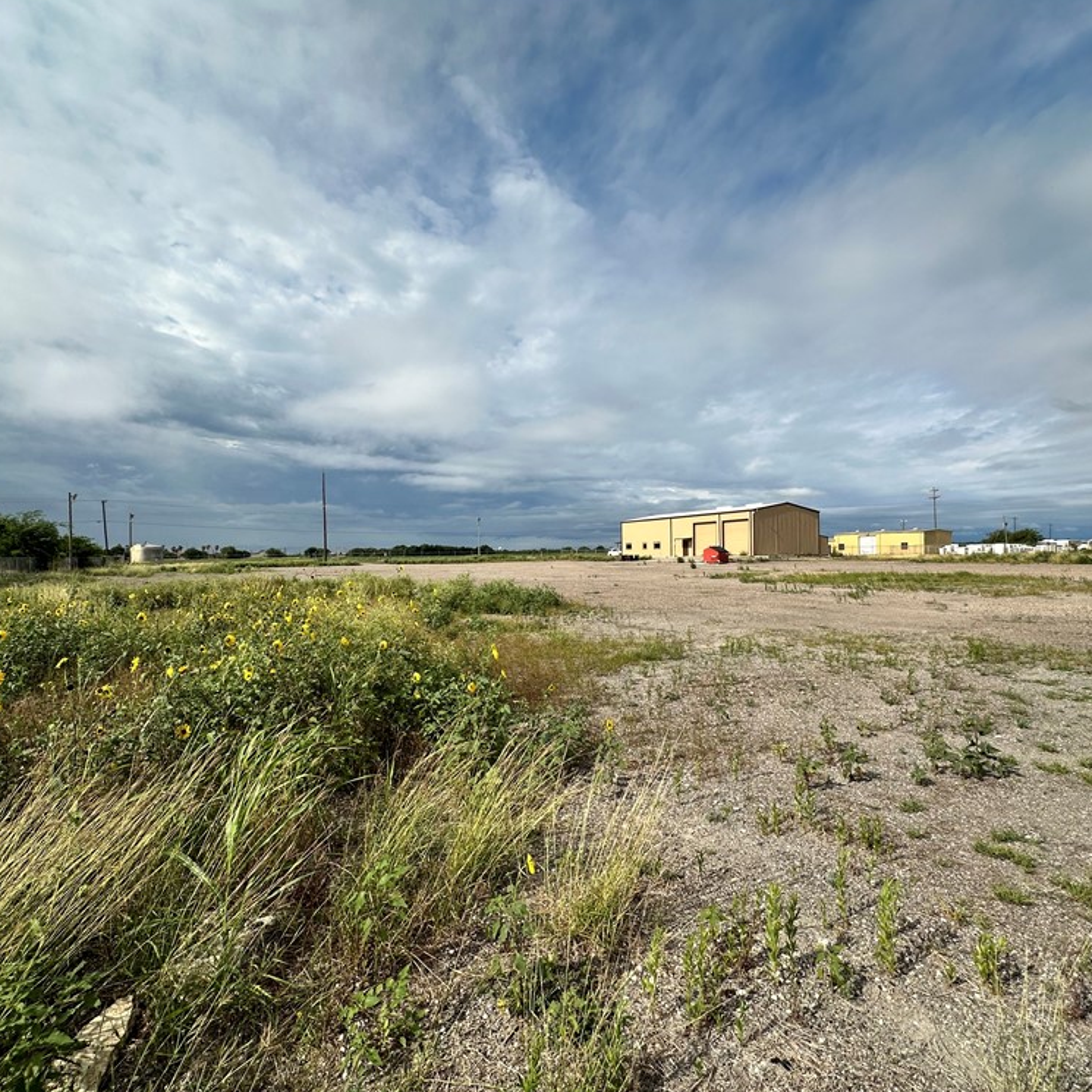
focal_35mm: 17
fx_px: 607
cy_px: 550
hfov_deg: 83.9
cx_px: 569
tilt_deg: -3.3
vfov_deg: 84.0
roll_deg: +1.8
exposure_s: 1/2882
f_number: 2.2
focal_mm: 2.22
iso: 50
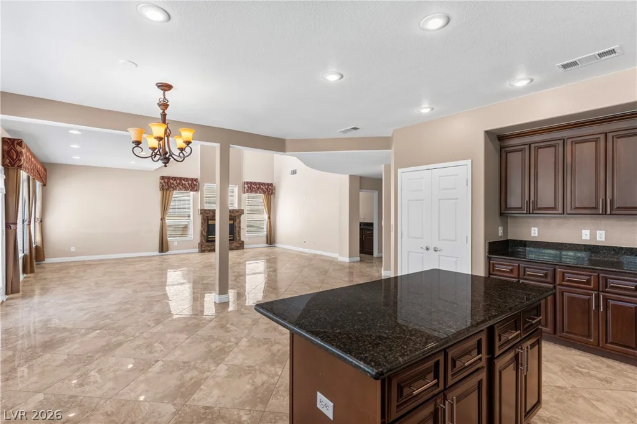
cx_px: 318
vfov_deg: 70.4
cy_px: 212
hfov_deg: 93.3
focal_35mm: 17
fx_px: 301
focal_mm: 17
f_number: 8
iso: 400
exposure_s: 1/800
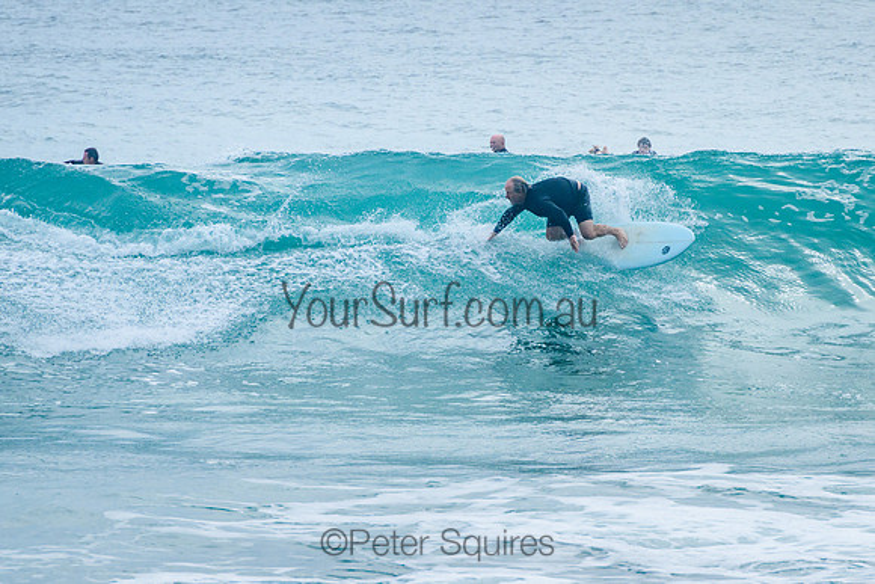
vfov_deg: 2.5
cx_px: 602
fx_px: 13379
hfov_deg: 3.7
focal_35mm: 550
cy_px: 257
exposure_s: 1/2000
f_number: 10
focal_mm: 400
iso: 500
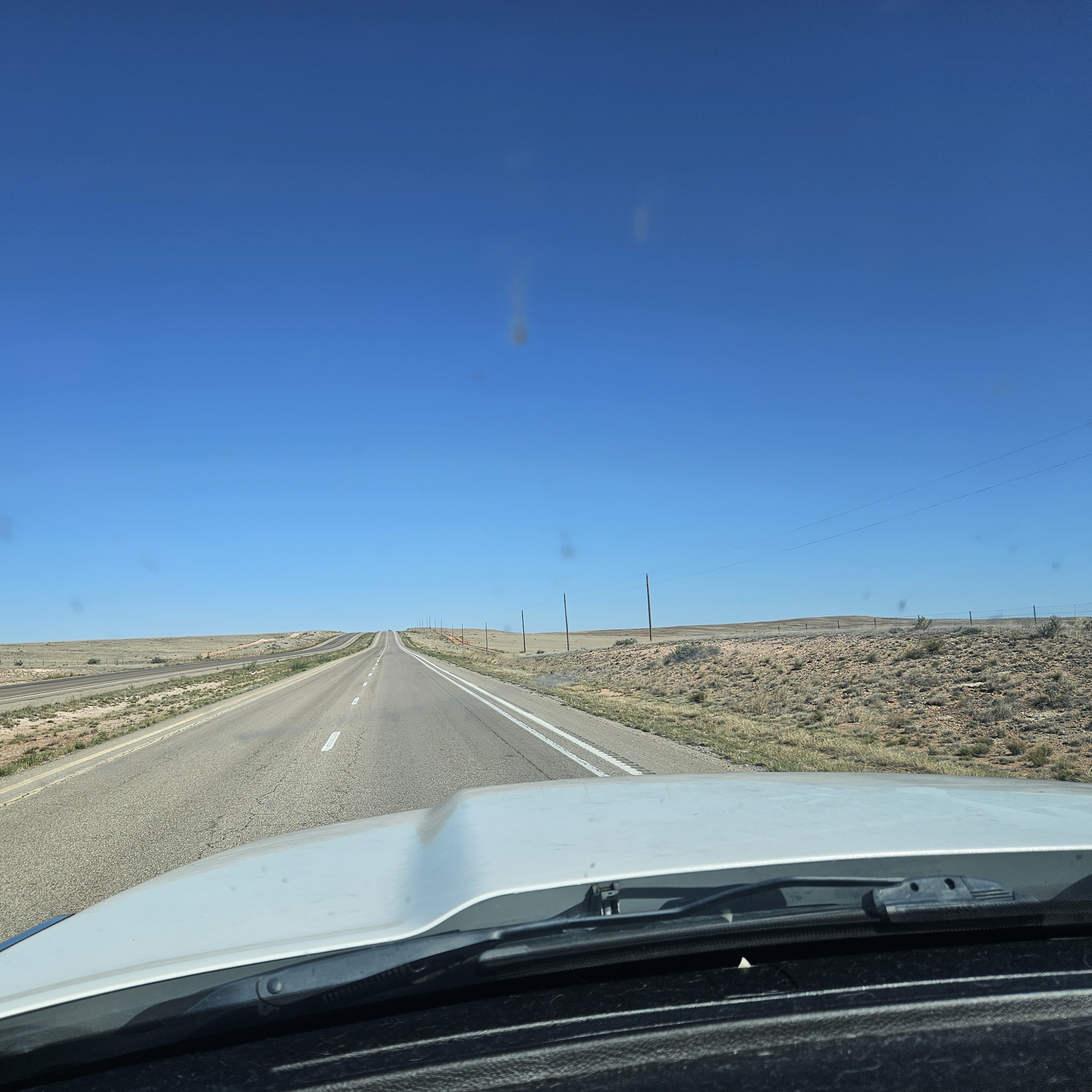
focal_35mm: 28
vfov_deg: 57.3
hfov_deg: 56.8
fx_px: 999
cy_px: 530
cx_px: 429
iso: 25
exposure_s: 1/2192
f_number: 1.8
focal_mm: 5.4
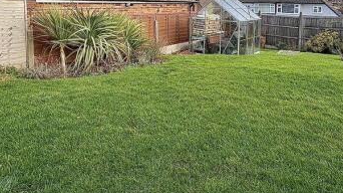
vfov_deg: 40.5
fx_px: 236
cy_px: 15
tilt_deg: -2.8
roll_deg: -0.1
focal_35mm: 26
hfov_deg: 71.7
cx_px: 192
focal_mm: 2.22
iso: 40
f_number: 2.2
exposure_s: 1/620
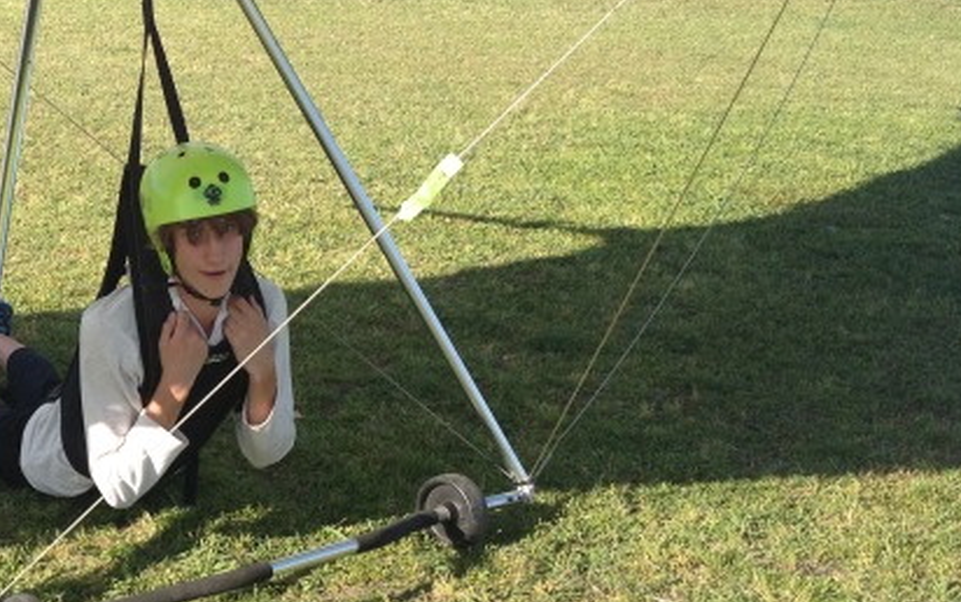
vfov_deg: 18.1
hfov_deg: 27.3
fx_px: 1887
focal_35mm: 72
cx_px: 49
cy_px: 373
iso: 50
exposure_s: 1/726
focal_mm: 4.28
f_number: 2.4
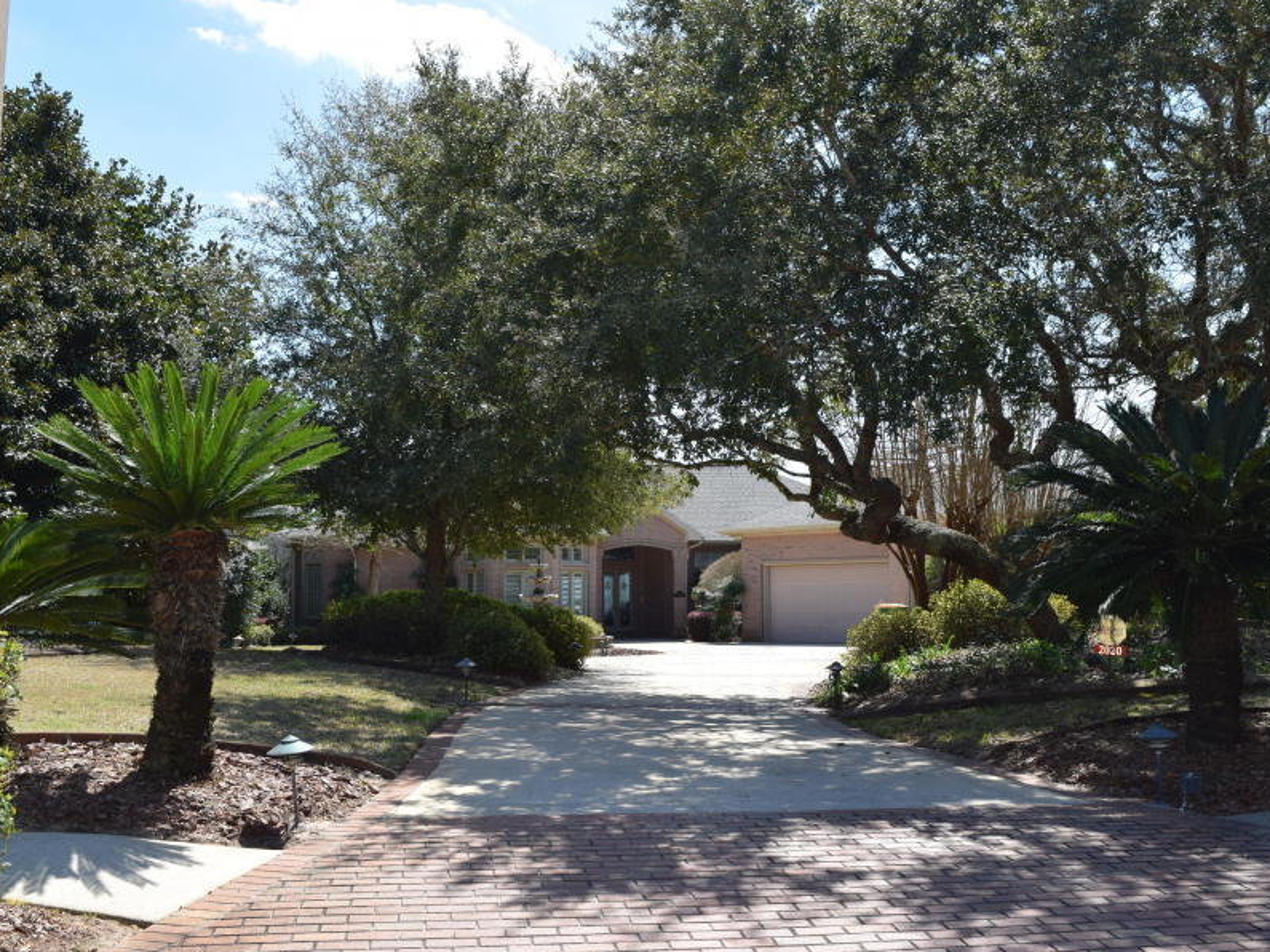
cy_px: 478
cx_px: 628
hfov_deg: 49.5
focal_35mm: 38
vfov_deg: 38.1
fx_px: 1377
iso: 100
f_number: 8
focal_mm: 23
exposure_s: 1/200
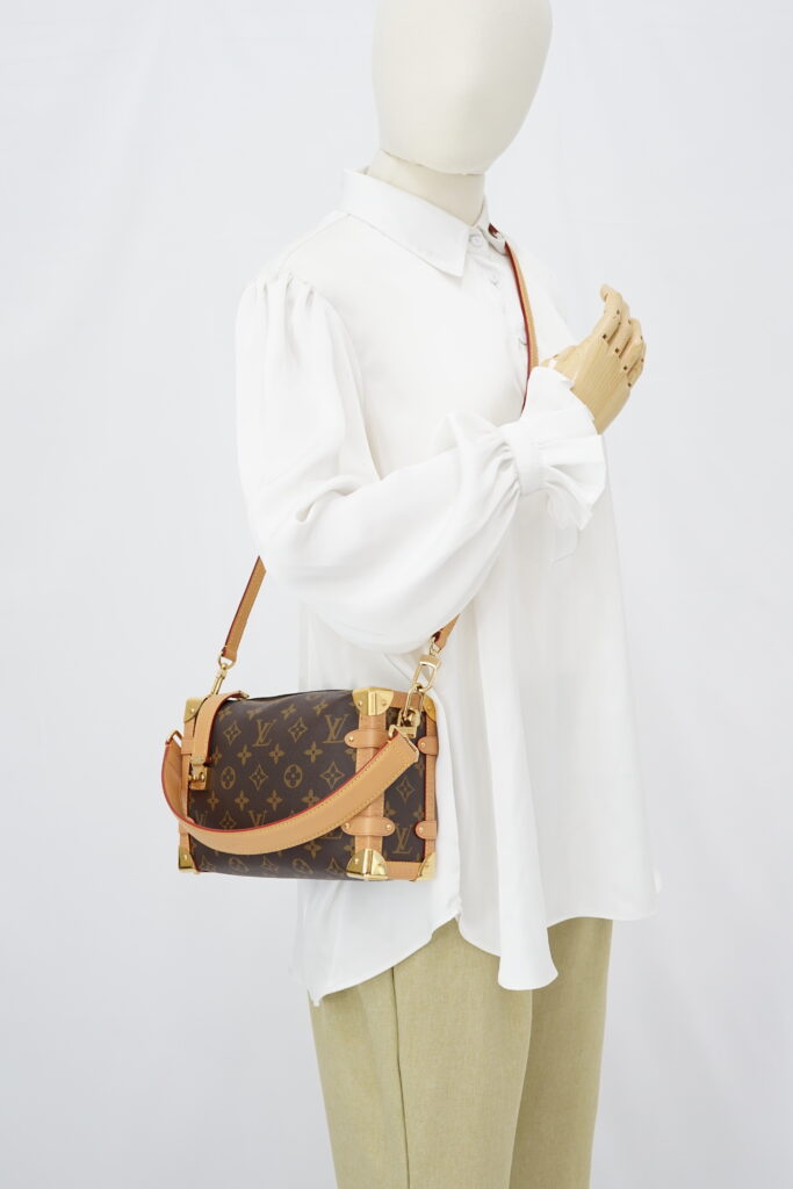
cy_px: 594
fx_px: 1651
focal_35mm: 50
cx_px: 396
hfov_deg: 27.0
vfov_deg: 39.6
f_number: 6.3
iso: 640
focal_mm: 50
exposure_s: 1/8
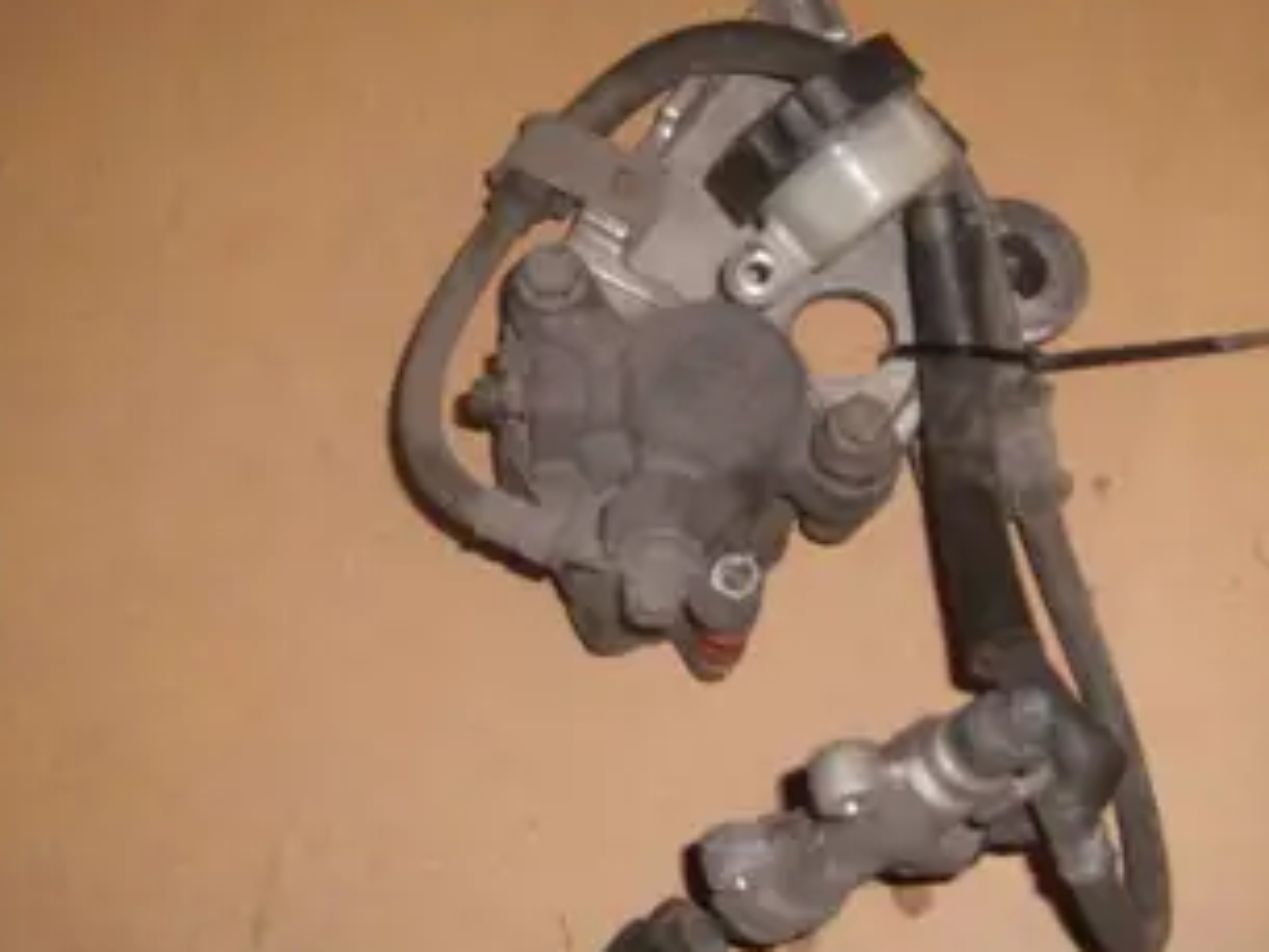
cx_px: 607
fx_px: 2017
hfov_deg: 34.9
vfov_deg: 26.6
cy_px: 491
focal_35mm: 55
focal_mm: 5.8
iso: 100
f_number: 7.1
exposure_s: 1/30
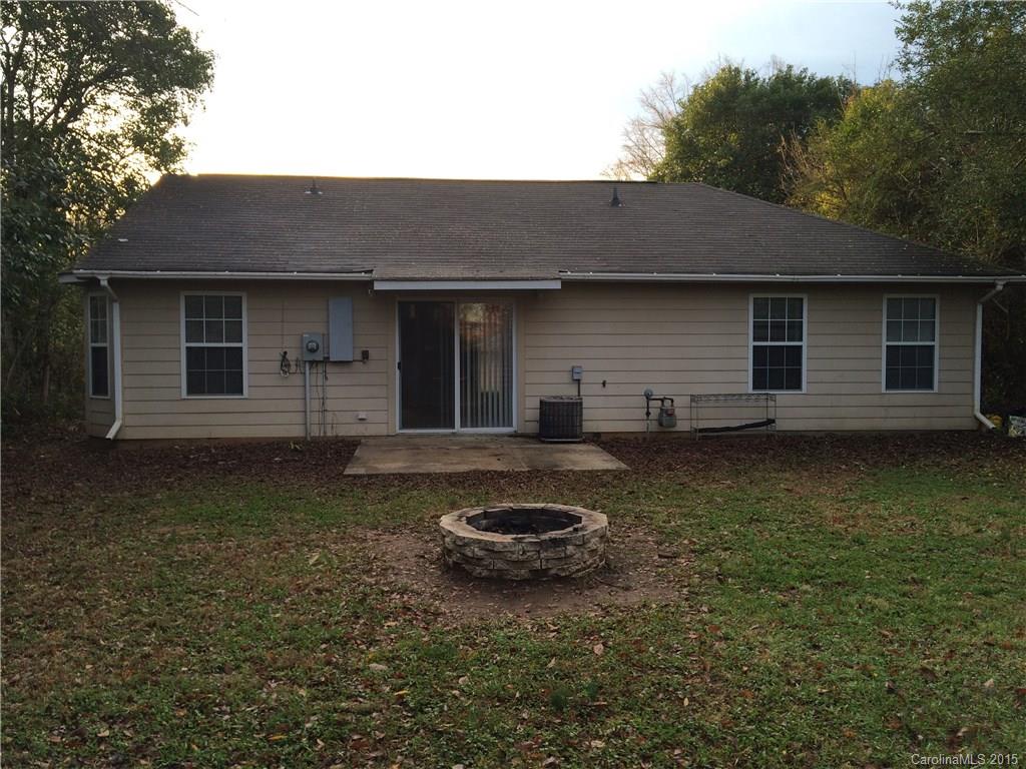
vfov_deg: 48.2
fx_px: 860
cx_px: 513
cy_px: 384
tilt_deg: -2.6
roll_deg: +1.7
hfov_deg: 61.7
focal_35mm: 29
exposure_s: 1/120
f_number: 2.2
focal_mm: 4.15
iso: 32
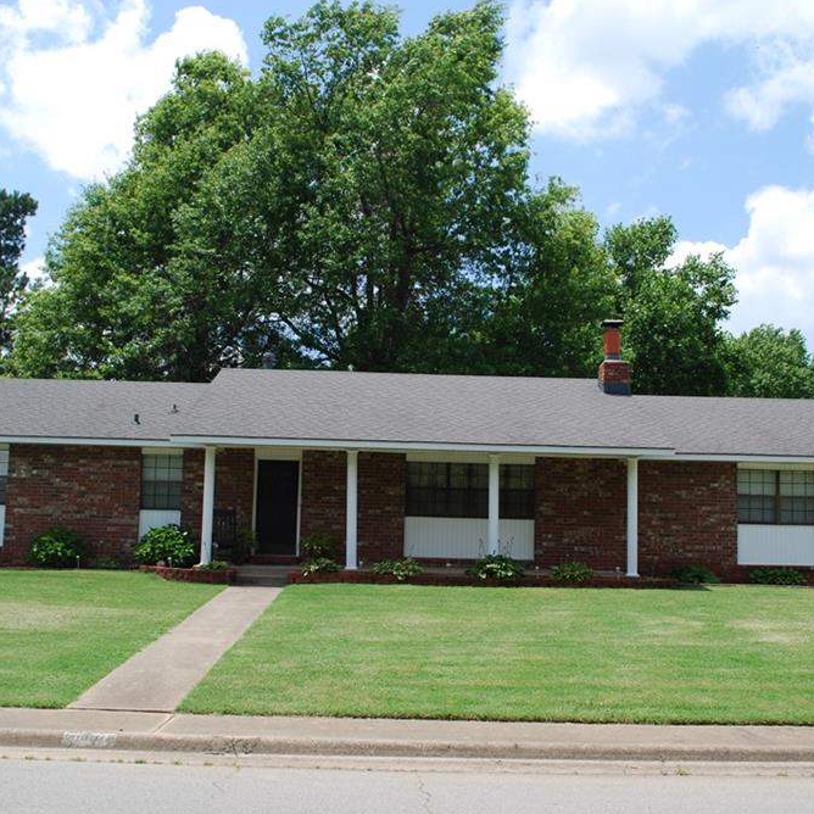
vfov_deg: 39.2
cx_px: 428
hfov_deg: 39.2
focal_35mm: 43
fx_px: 1144
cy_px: 405
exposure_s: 1/200
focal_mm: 22
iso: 100
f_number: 7.1
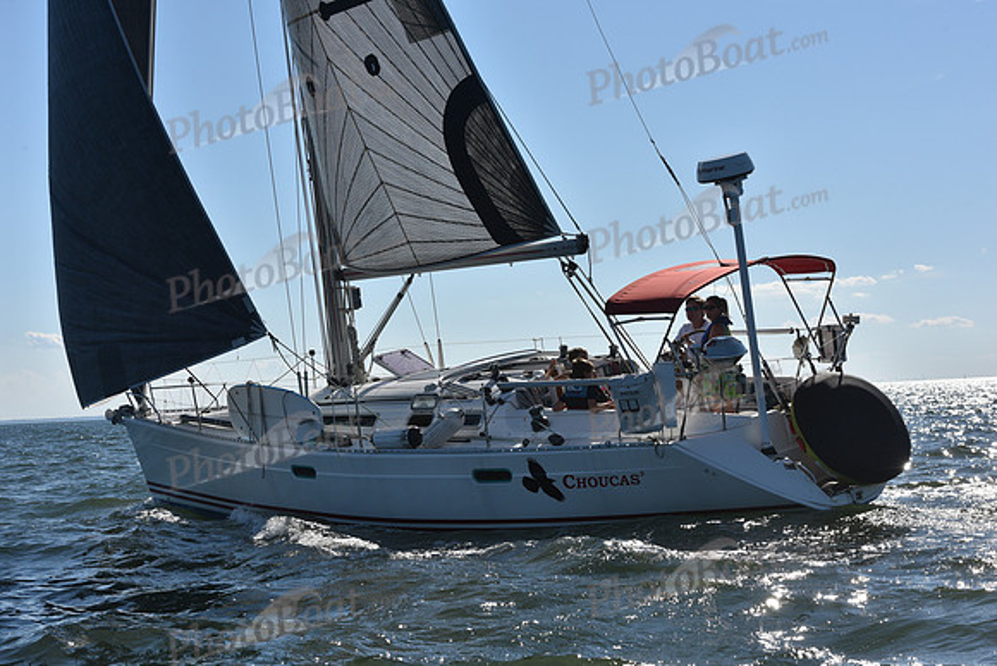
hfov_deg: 28.8
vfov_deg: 19.5
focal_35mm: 70
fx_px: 1939
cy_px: 333
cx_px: 498
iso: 320
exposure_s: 1/1250
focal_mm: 70
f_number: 10
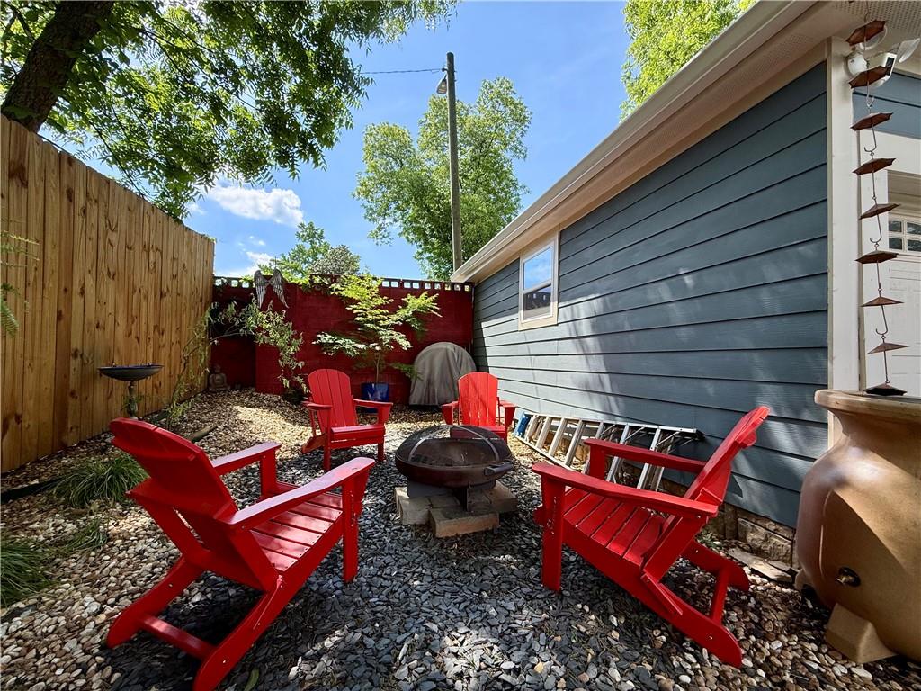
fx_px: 372
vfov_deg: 85.7
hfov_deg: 102.1
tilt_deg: +3.6
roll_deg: -0.1
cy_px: 346
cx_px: 460
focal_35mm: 14
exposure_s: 1/809
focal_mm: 2.22
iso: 64
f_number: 2.2
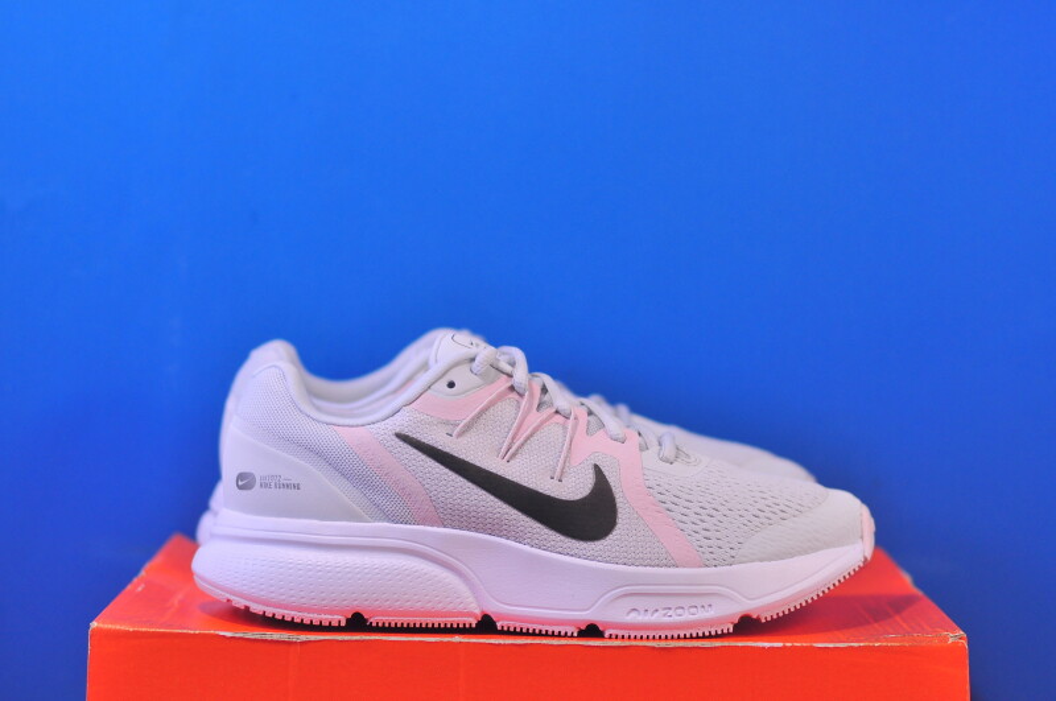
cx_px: 528
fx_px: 2197
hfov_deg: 27.0
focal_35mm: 75
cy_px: 350
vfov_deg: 18.1
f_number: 2.5
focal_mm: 50
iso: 250
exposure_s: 1/320
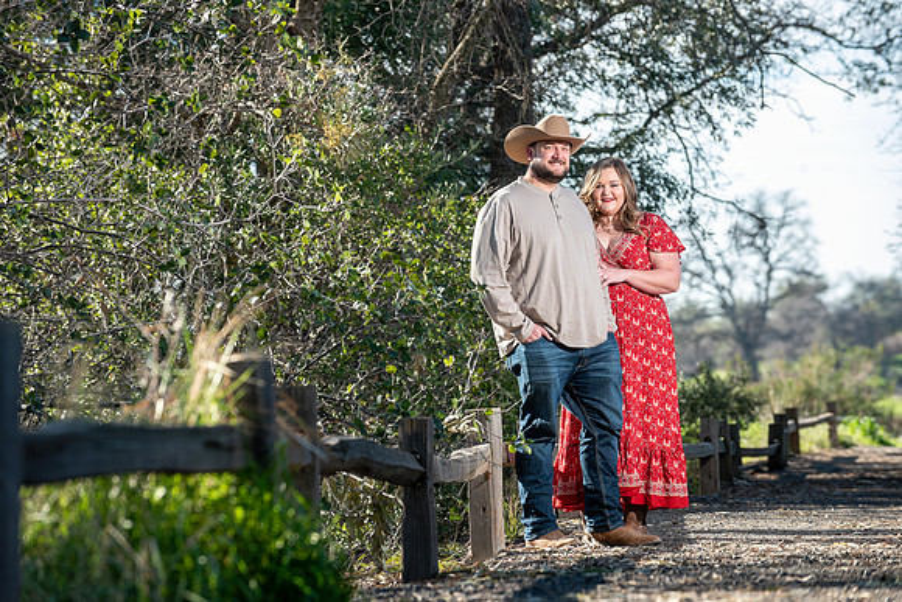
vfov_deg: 7.2
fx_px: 4761
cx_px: 451
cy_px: 301
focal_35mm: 190
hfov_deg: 10.8
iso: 160
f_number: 5.6
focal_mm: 190
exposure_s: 1/250
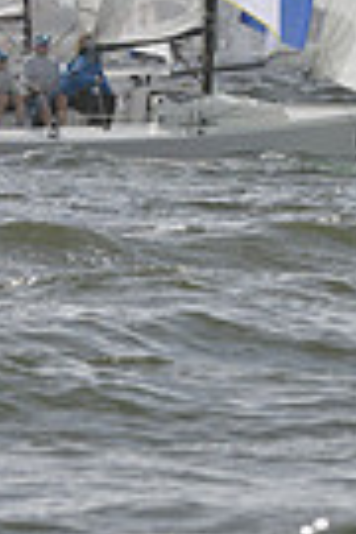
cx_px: 370
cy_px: -593
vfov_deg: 2.4
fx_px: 12785
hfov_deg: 1.6
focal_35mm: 862
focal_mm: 200
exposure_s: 1/1600
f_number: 10
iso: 400
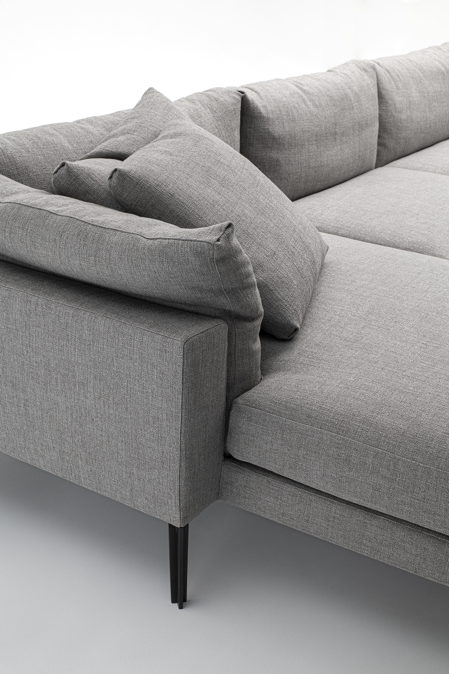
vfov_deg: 39.6
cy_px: 337
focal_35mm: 50
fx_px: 935
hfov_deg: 27.0
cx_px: 224
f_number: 11
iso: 100
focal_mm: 50
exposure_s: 1/3
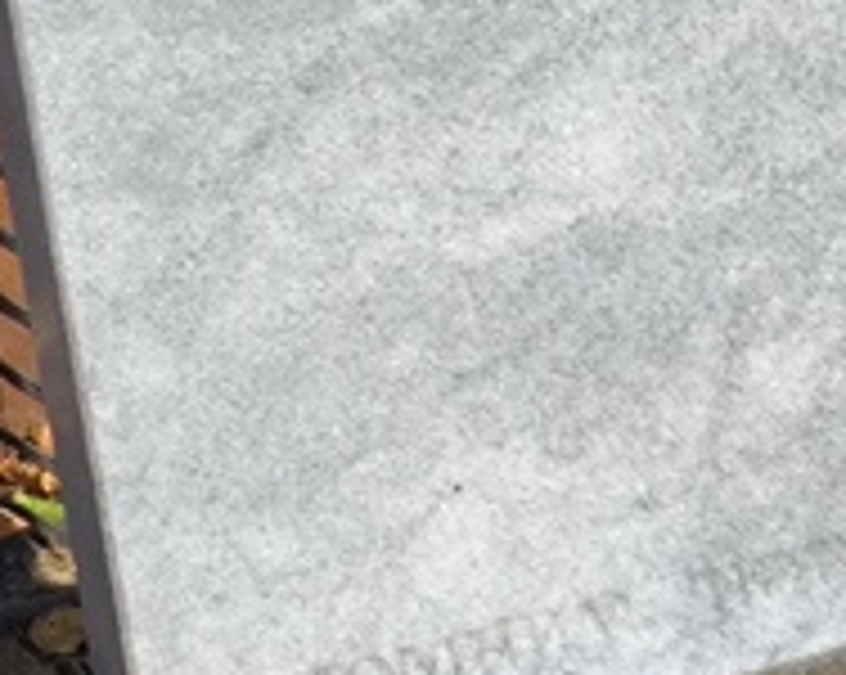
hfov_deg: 9.3
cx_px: 349
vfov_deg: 7.4
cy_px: 32
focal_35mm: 208
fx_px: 5203
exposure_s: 1/1046
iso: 50
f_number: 1.7
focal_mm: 4.71
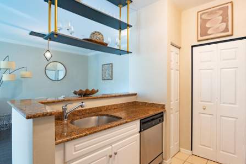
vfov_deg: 64.5
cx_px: 137
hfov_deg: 86.6
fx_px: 130
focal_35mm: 19
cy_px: 82
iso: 640
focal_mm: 17
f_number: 10
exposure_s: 1/8
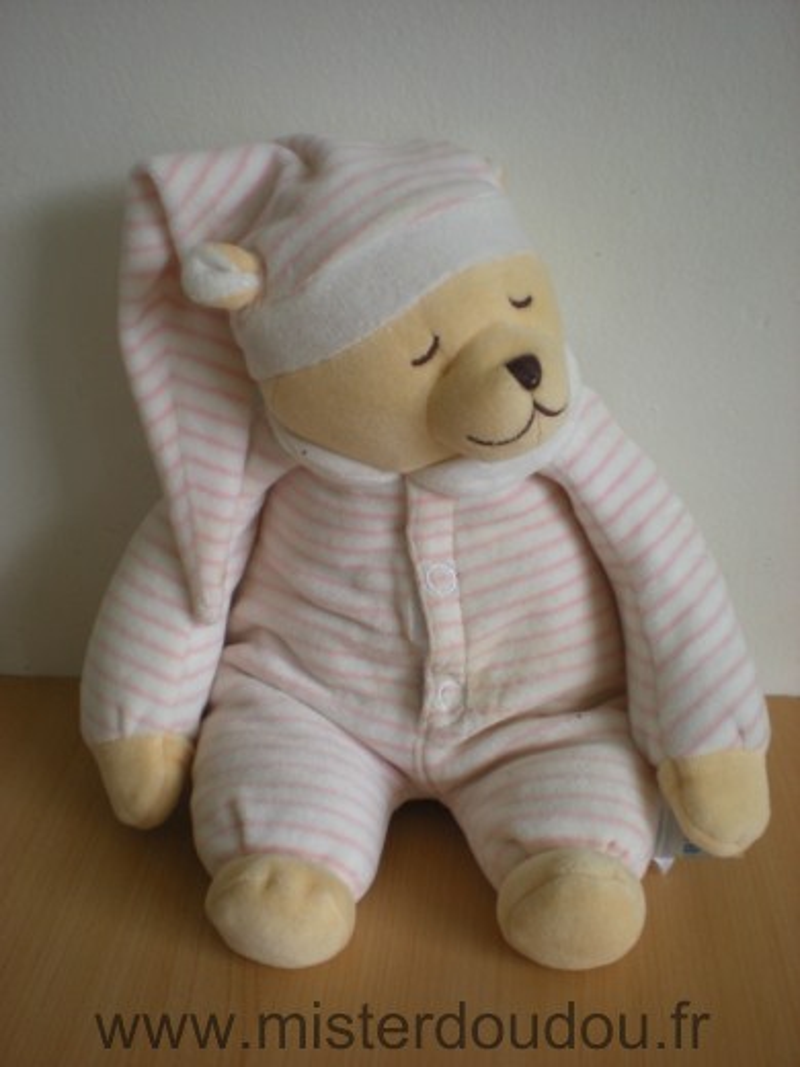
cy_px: 534
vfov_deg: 49.0
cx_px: 400
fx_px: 1171
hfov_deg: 37.7
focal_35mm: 38
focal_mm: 6.3
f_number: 3.1
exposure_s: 1/71.2
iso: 64
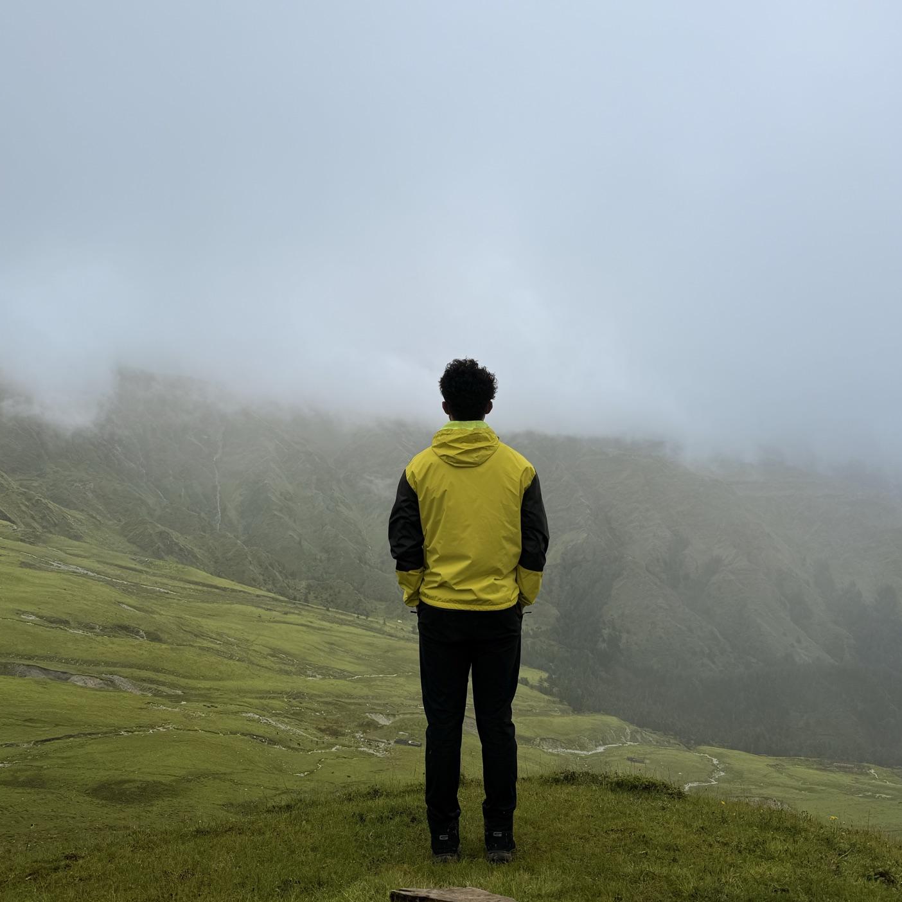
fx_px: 855
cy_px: 369
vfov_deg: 55.3
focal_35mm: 29
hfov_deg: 55.6
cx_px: 447
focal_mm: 6.76
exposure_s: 1/4167
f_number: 1.78
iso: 80
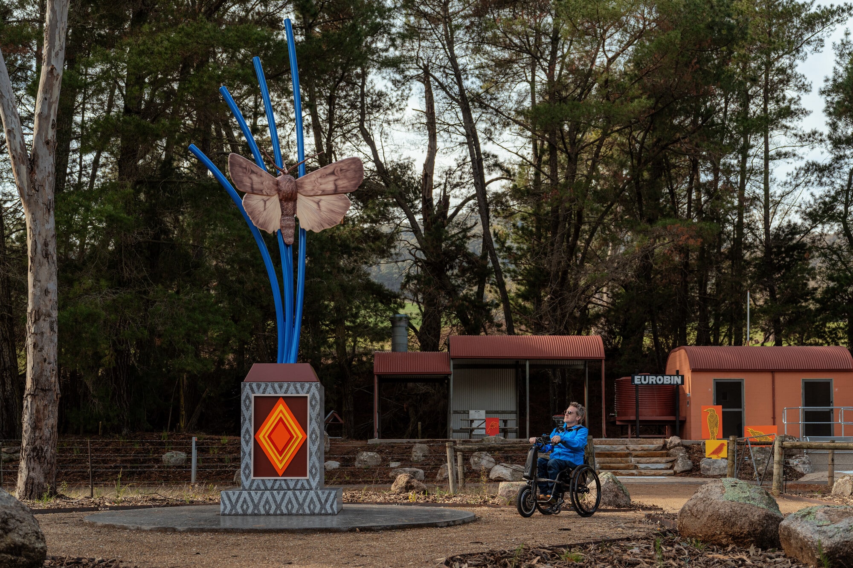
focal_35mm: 41
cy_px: 284
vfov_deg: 32.6
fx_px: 971
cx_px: 426
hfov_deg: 47.4
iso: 160
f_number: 3.2
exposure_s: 1/1000
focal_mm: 41
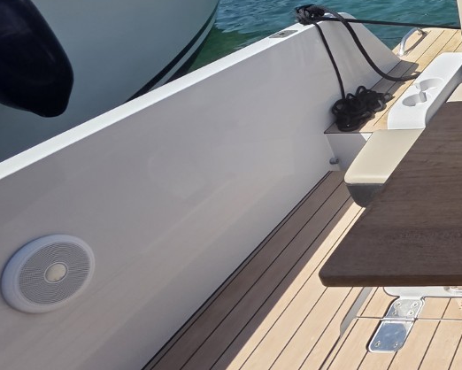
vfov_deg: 41.2
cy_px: 97
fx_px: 479
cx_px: 635
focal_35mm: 35
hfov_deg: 33.1
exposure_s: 1/1732
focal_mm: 2.2
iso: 50
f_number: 2.2
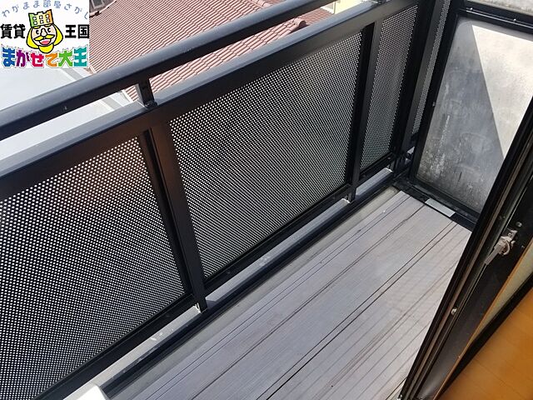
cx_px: 266
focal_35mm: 26
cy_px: 200
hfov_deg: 67.3
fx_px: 400
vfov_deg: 53.1
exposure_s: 1/974
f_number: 1.7
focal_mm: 4.25
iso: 50
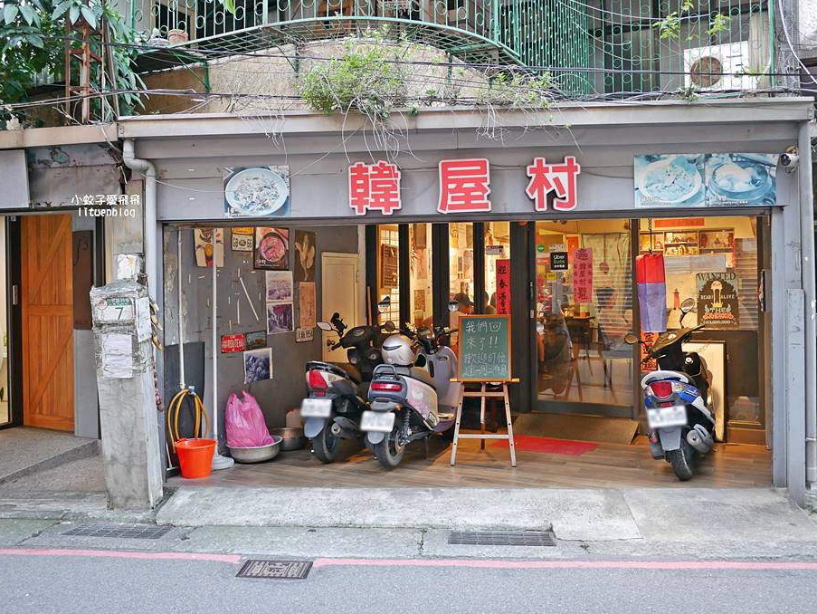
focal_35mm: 31
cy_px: 279
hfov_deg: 58.3
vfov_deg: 45.4
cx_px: 404
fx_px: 732
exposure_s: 1/60
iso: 800
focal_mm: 14
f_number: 2.5
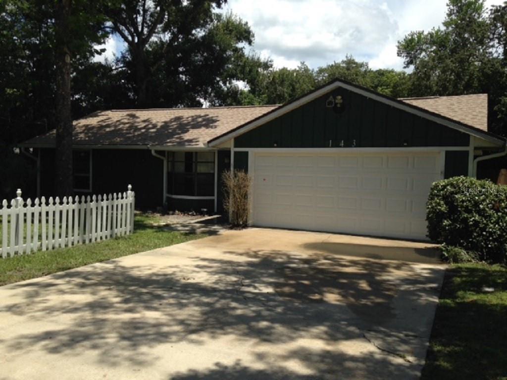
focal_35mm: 33
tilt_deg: -3.8
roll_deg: +0.5
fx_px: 483
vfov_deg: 42.9
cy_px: 190
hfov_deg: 55.4
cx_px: 254
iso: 50
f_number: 2.4
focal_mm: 4.12
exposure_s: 1/1355
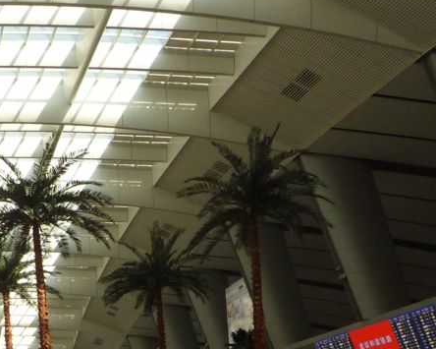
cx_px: 90
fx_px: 980
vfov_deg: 19.4
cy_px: 380
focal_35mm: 76
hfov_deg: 24.7
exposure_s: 1/250
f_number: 4
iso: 160
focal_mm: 4.4
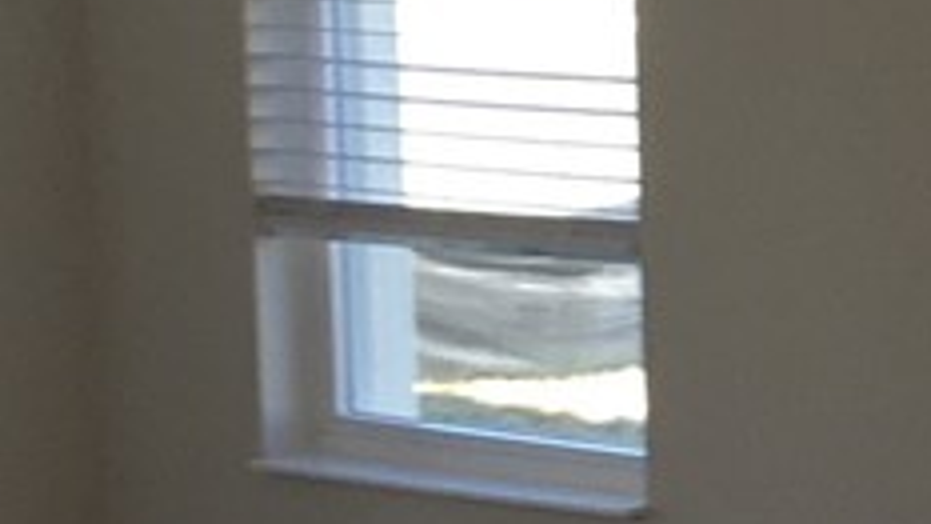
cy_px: 352
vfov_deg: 5.6
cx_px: 2106
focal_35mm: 217
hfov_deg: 9.1
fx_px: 5356
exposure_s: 1/60
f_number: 2.2
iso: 32
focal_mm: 4.15
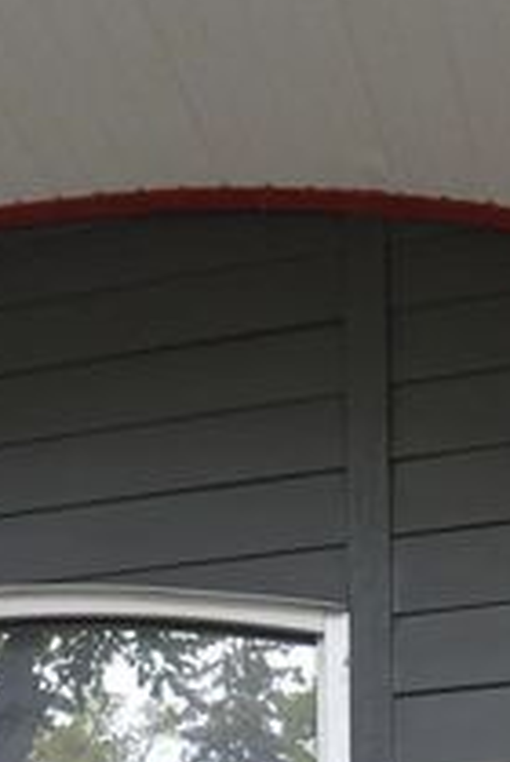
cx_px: 149
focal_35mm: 88
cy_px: 1070
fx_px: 1864
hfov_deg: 15.5
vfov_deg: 20.5
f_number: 5.6
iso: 400
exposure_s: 1/125
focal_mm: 18
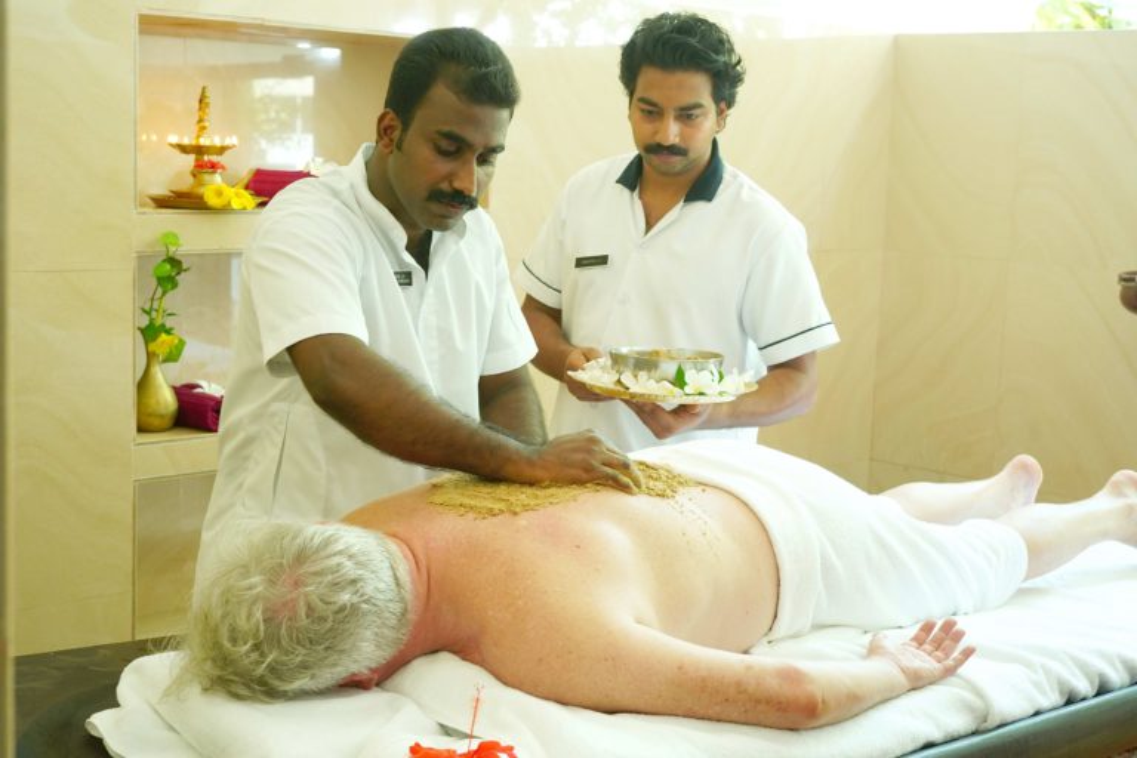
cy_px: 379
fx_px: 1579
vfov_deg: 27.0
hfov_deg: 39.6
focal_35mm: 50
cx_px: 568
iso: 1250
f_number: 6.3
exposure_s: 1/20
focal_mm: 50
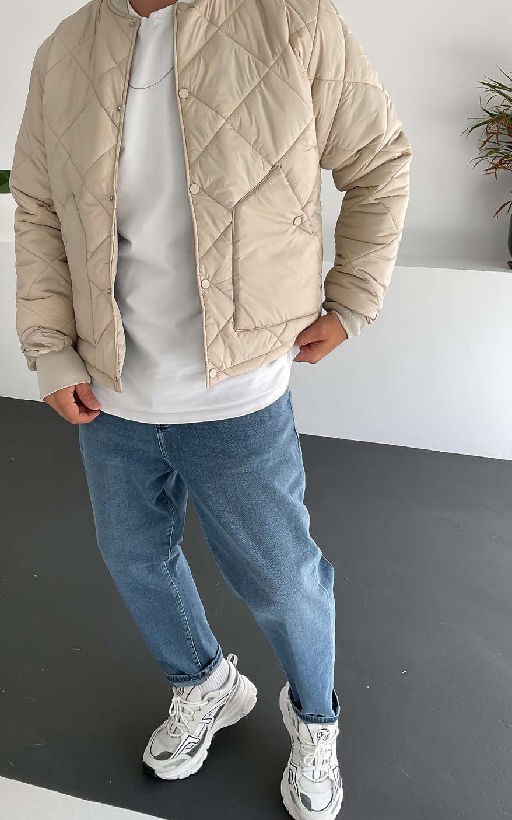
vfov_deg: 55.3
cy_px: 380
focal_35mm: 35
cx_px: 182
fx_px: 781
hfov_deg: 36.0
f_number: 1.8
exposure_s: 1/120
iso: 16
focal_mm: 3
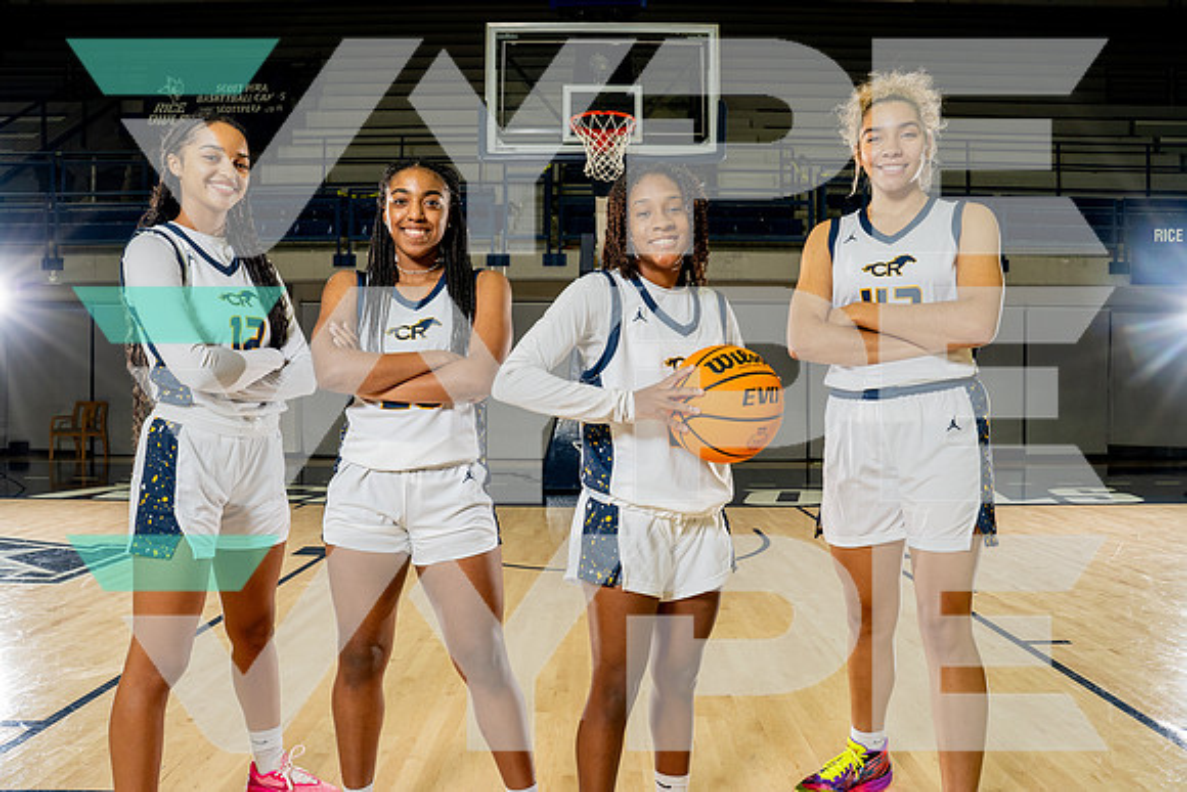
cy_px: 396
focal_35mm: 26
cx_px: 594
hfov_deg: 69.4
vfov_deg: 49.6
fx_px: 857
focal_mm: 26
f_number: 8
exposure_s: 1/250
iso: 640
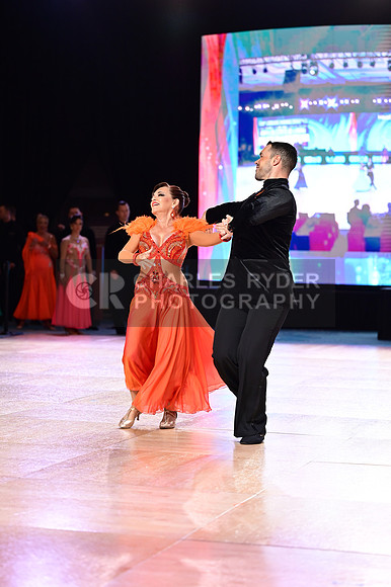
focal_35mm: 91
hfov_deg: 15.0
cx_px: 196
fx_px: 1484
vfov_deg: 22.4
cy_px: 294
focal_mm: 91
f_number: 2.8
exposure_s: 1/400
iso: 1600
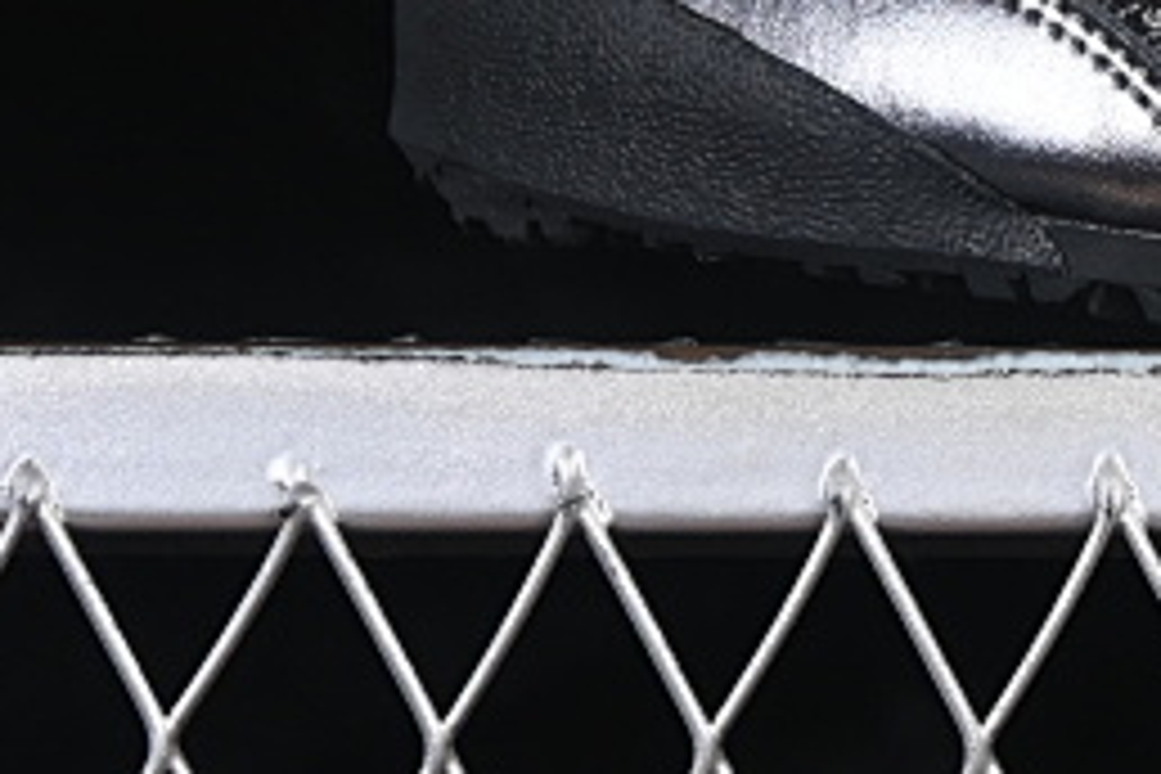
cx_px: 2034
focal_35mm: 314
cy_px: -648
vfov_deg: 4.3
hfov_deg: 6.4
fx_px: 10126
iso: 160
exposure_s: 1/60
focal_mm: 50
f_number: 6.3
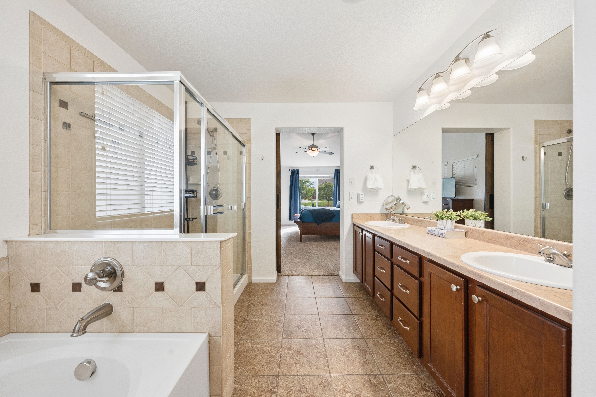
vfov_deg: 90.0
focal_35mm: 12
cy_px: 198
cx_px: 298
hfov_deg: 112.6
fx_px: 199
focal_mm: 12
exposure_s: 1/60
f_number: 9
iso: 800
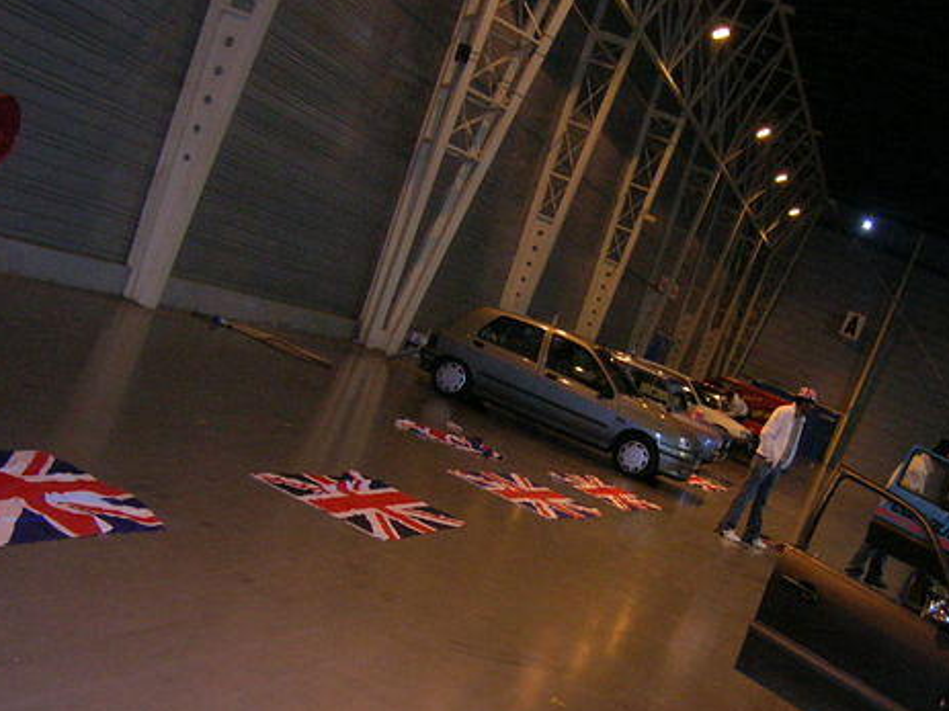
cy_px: 459
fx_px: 1288
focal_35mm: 47
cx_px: 566
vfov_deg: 30.7
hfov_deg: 40.3
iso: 200
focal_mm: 5.7
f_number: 2.9
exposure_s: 1/60.1
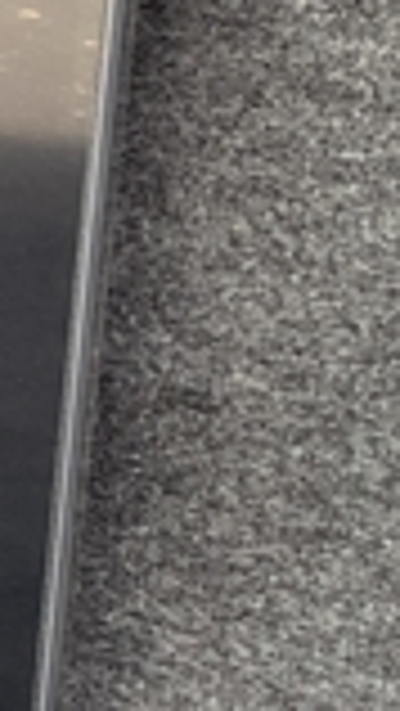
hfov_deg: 5.0
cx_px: -1330
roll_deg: +0.1
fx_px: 4050
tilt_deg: -21.8
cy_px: 279
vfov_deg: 10.0
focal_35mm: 215
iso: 64
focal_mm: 4.25
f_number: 1.8
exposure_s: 1/122
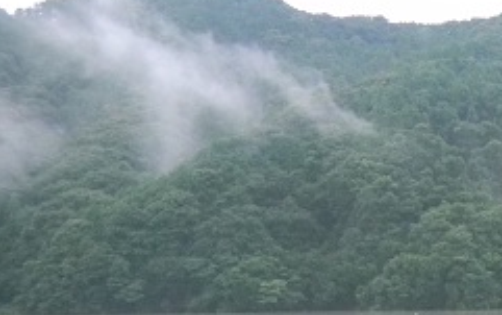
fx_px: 863
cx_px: 510
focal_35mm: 63
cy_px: 286
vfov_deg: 20.2
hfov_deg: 30.1
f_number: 3.9
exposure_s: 1/38
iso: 200
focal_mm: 5
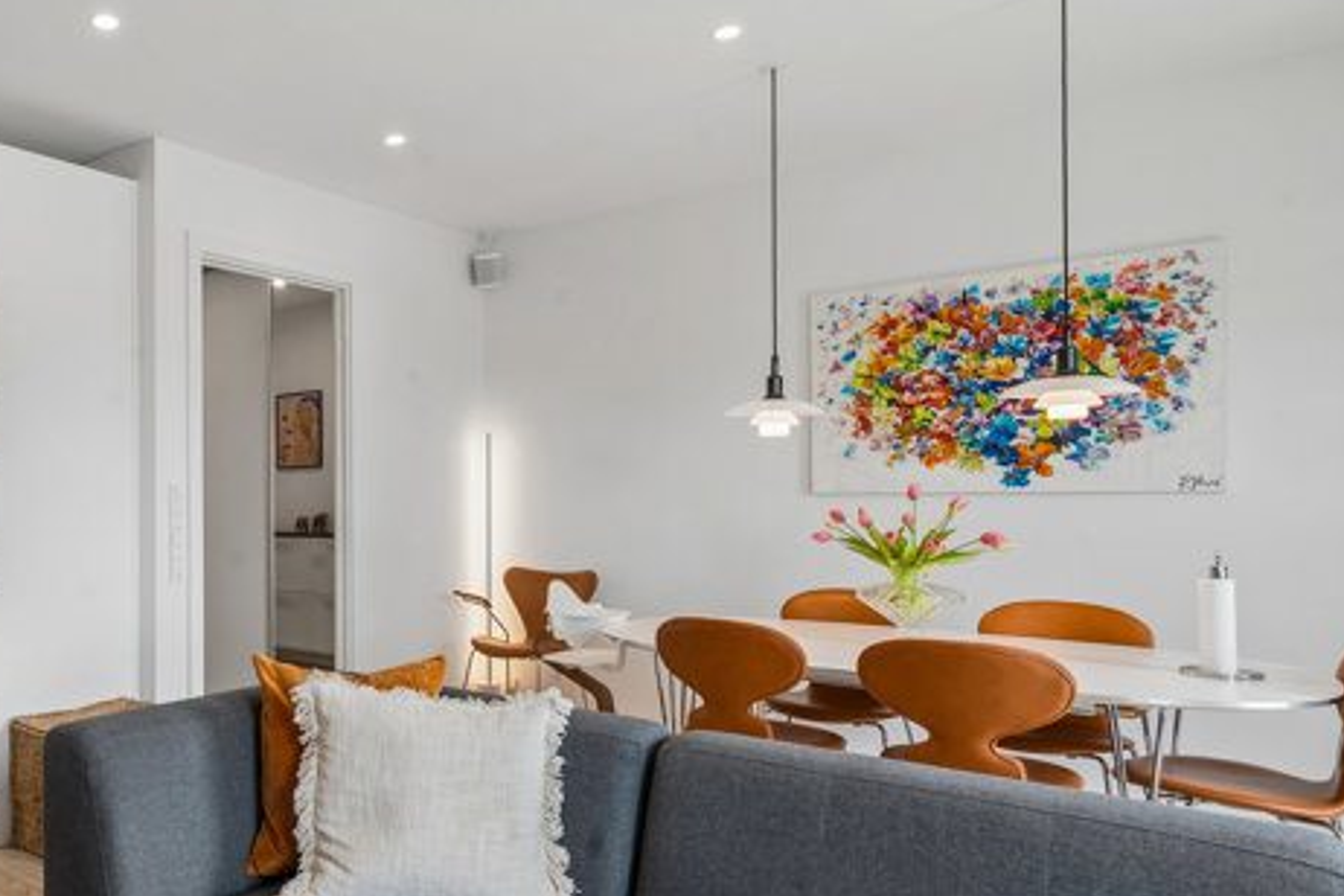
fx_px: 971
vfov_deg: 49.4
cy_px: 511
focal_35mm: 26
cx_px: 282
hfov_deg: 63.8
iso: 200
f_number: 10
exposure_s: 1/10
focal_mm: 15
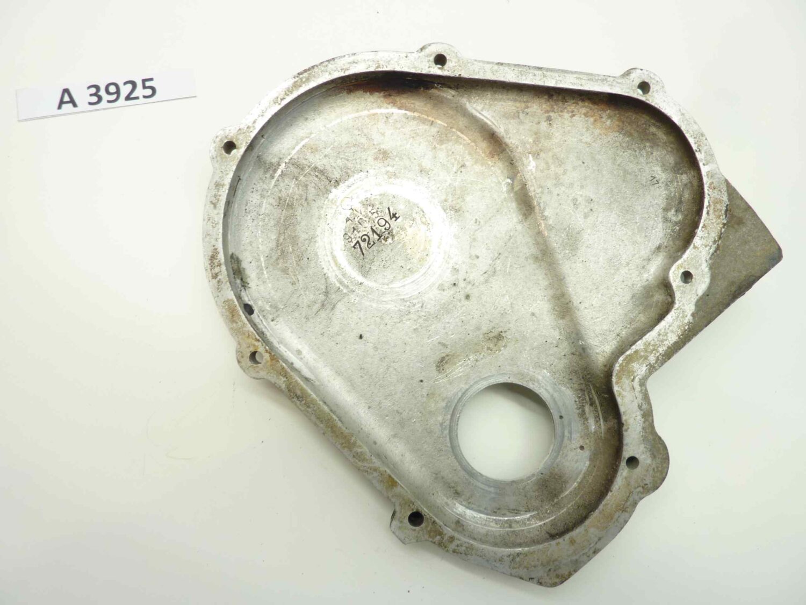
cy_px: 302
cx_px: 403
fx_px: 582
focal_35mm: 25
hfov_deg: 69.4
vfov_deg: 54.9
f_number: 3.3
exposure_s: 1/15
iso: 80
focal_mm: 4.1
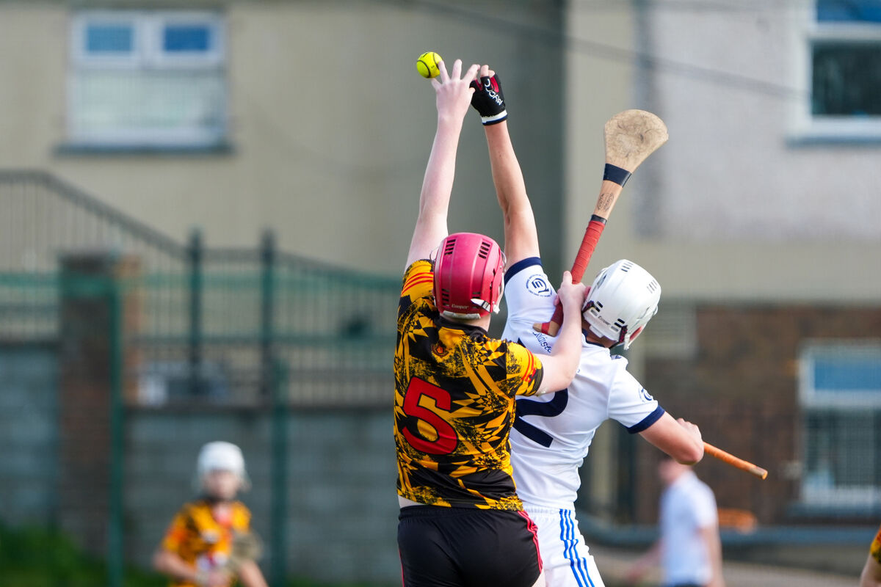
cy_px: 294
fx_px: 14682
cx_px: 440
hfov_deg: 3.4
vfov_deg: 2.3
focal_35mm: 600
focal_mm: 600
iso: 640
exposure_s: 1/800
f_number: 6.3
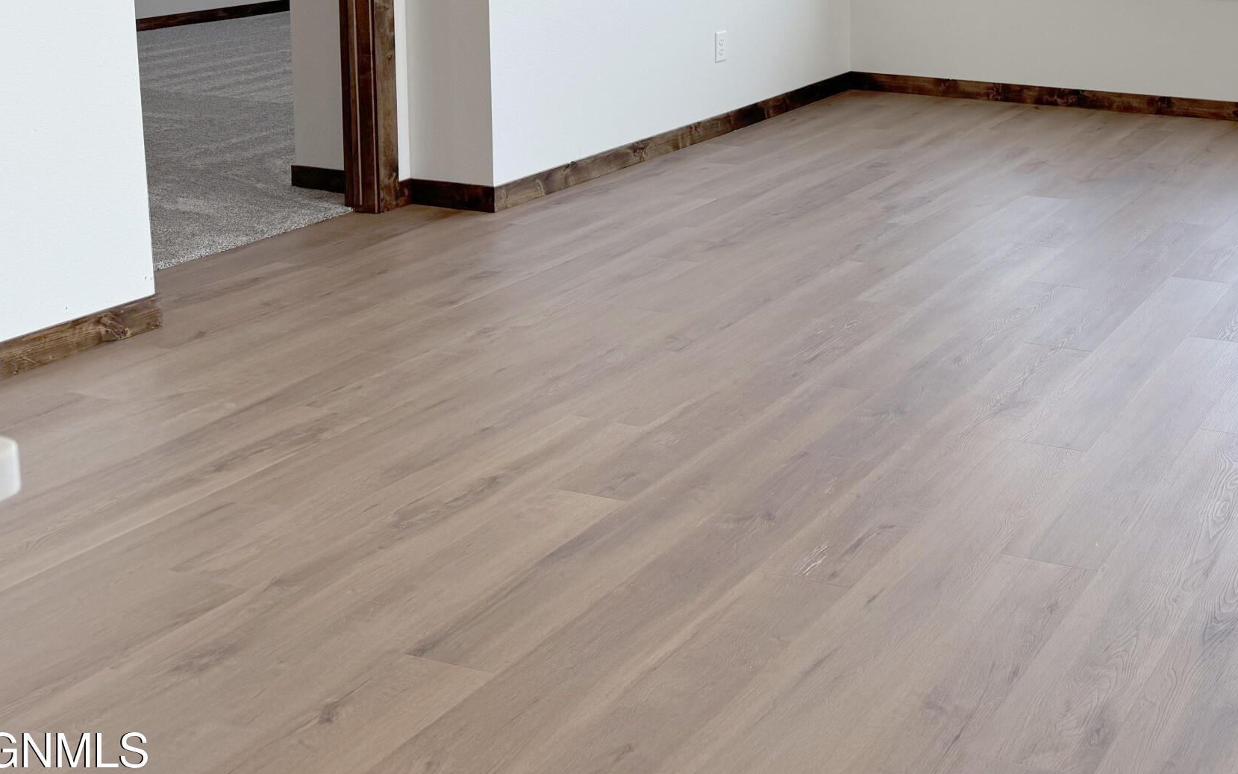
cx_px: 1098
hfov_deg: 40.4
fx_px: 1552
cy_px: -12
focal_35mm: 46
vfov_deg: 26.4
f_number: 1.78
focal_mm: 6.76
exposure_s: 1/457
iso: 80
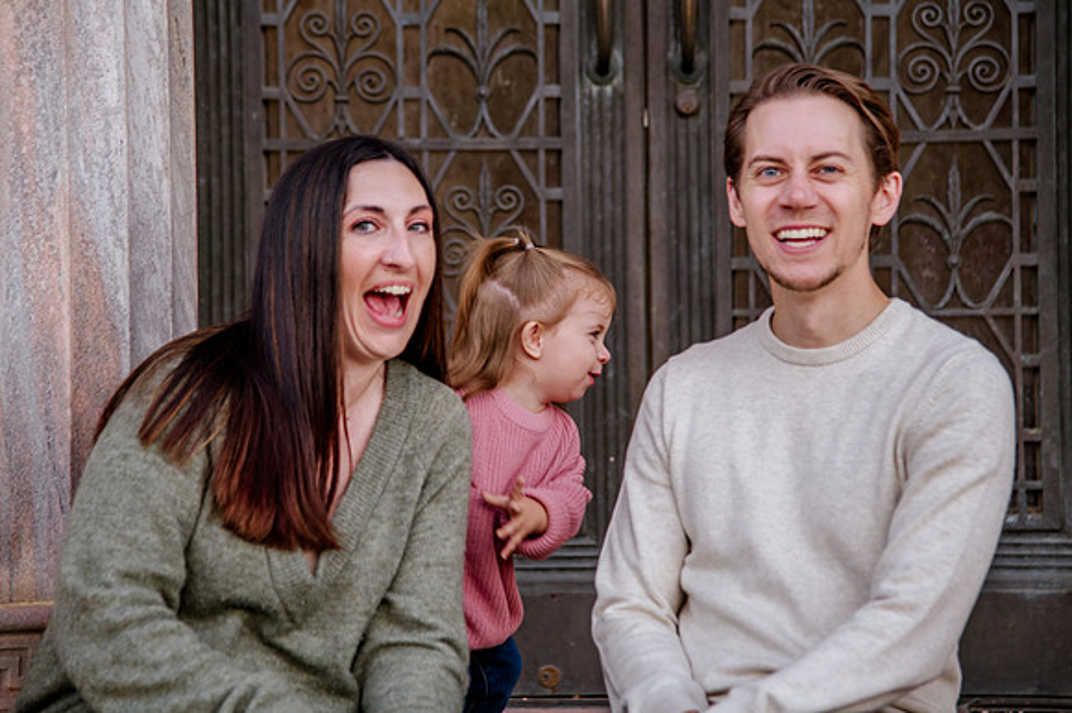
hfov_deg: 18.0
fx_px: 3380
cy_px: 300
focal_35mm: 114
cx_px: 536
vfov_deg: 12.0
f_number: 4
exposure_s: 1/160
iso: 320
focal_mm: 98
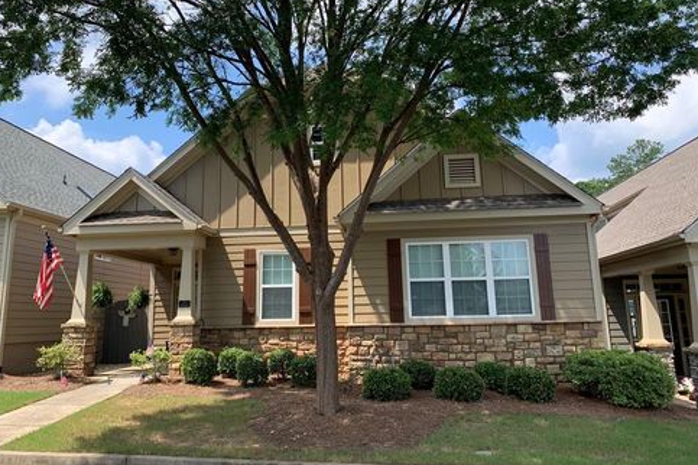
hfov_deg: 65.5
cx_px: 341
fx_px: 543
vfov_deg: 46.3
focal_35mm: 28
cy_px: 209
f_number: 1.8
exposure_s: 1/771
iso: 25
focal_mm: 4.25
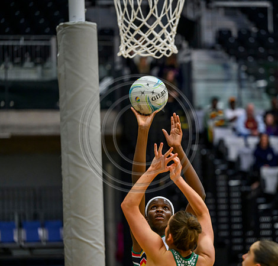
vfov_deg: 8.9
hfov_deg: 9.3
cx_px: 181
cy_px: 133
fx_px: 1712
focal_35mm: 192
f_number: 2.8
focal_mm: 150
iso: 4000
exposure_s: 1/1000
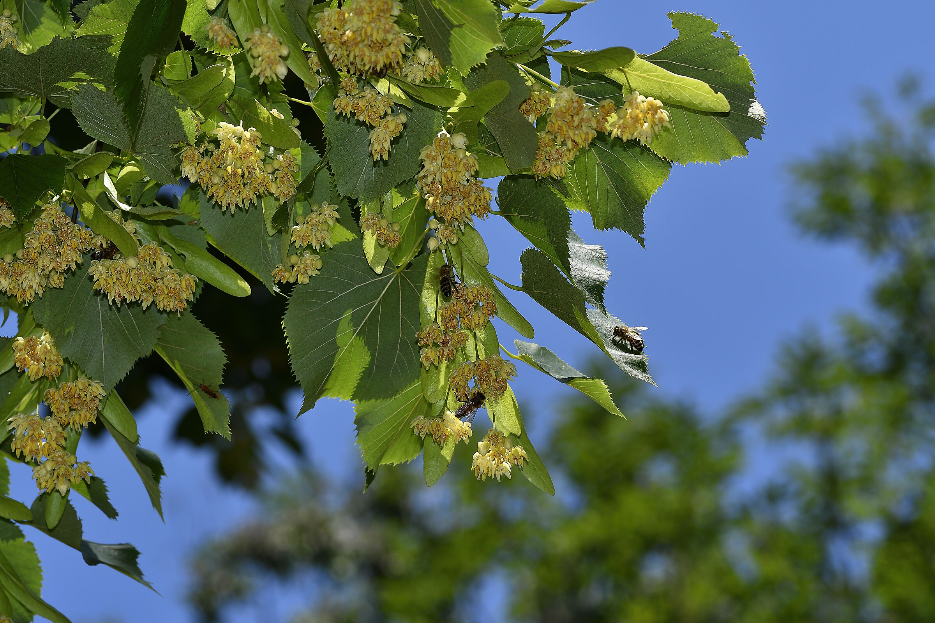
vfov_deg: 9.1
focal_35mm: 150
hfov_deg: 13.7
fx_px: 3896
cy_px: 312
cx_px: 468
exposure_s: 1/320
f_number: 10
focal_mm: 100
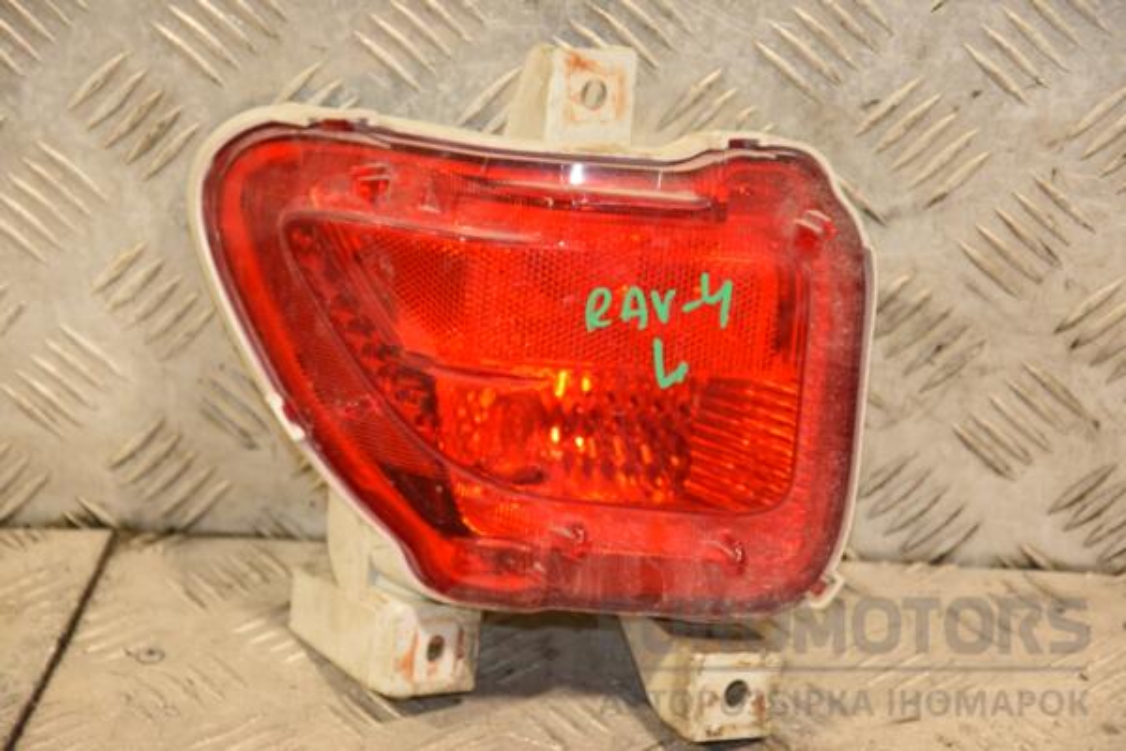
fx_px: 3753
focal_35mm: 120
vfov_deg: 11.4
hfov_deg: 17.1
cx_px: 563
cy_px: 376
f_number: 5.3
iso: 800
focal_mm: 80
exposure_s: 1/125
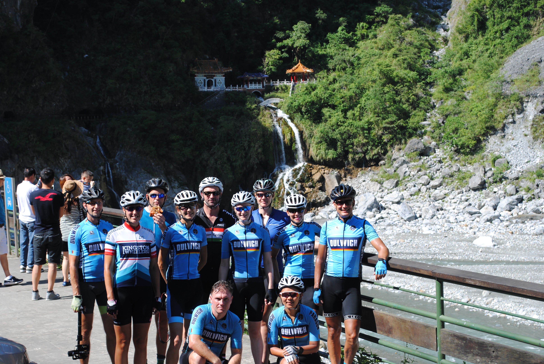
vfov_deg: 19.0
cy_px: 182
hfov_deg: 28.0
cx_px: 272
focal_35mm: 72
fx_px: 1089
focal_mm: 48
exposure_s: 1/160
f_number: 6.3
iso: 100
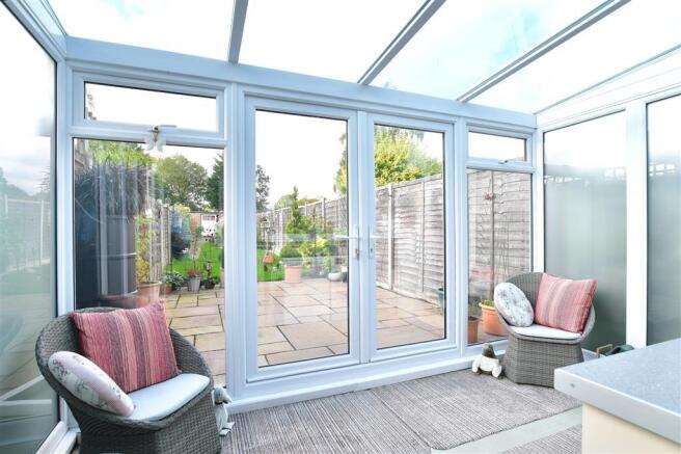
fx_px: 284
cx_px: 340
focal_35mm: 15
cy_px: 227
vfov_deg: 77.3
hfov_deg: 100.4
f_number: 7.1
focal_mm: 10
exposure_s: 1/50
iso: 160
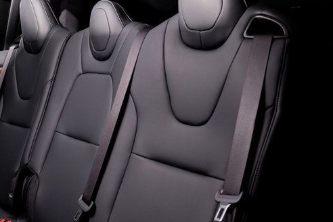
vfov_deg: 27.0
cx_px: 132
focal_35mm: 50
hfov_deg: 39.4
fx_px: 462
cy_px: 103
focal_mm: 24
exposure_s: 1/50
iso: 250
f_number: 5
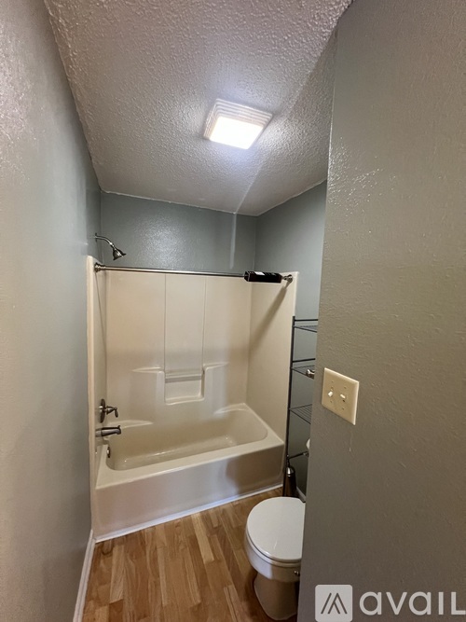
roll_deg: -1.5
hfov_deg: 89.9
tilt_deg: -4.5
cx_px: 233
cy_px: 311
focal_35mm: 13
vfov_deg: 106.2
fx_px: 233
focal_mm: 1.57
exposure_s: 1/60
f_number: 1.8
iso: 800
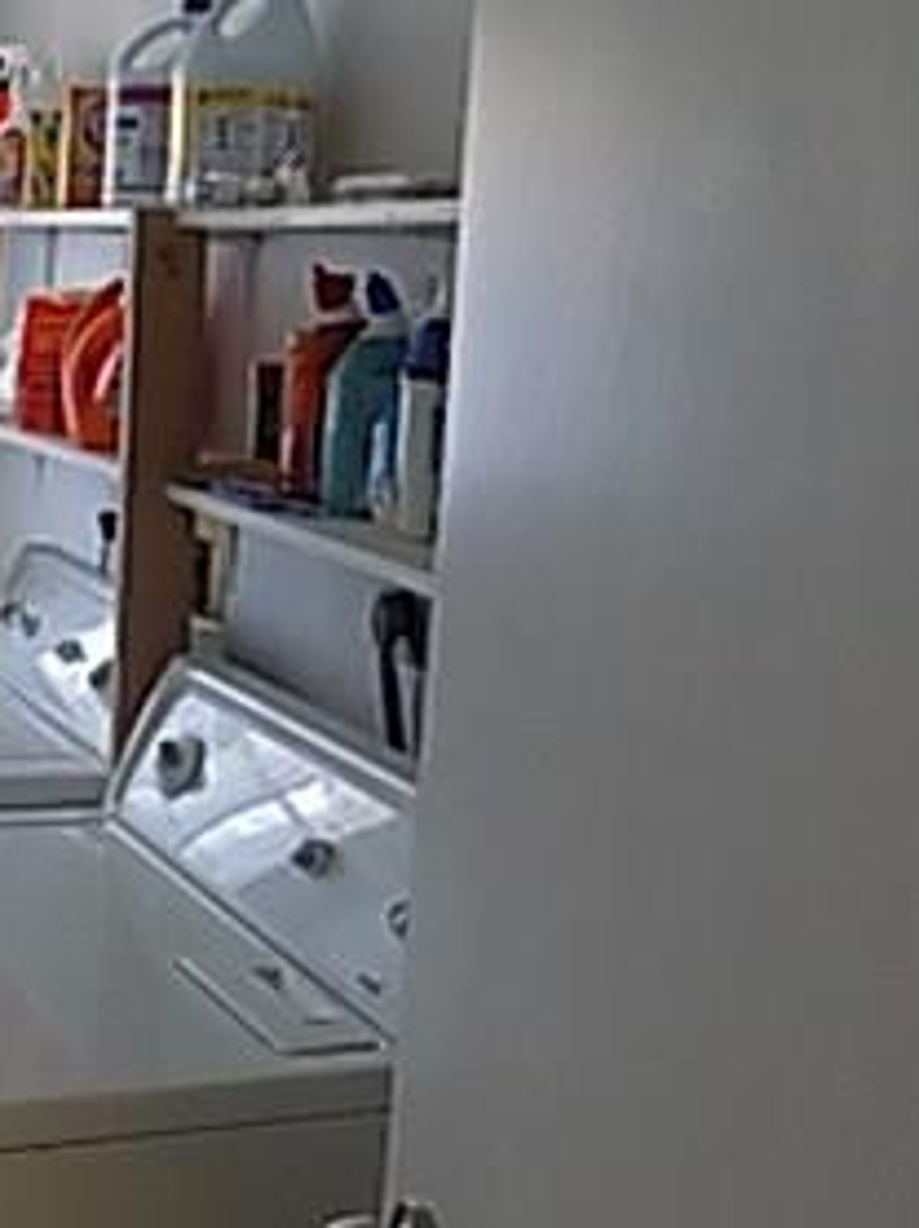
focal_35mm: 53
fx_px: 1879
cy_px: 459
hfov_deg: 26.0
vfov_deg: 36.0
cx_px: -9
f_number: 3.1
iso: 400
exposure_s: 1/25
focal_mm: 4
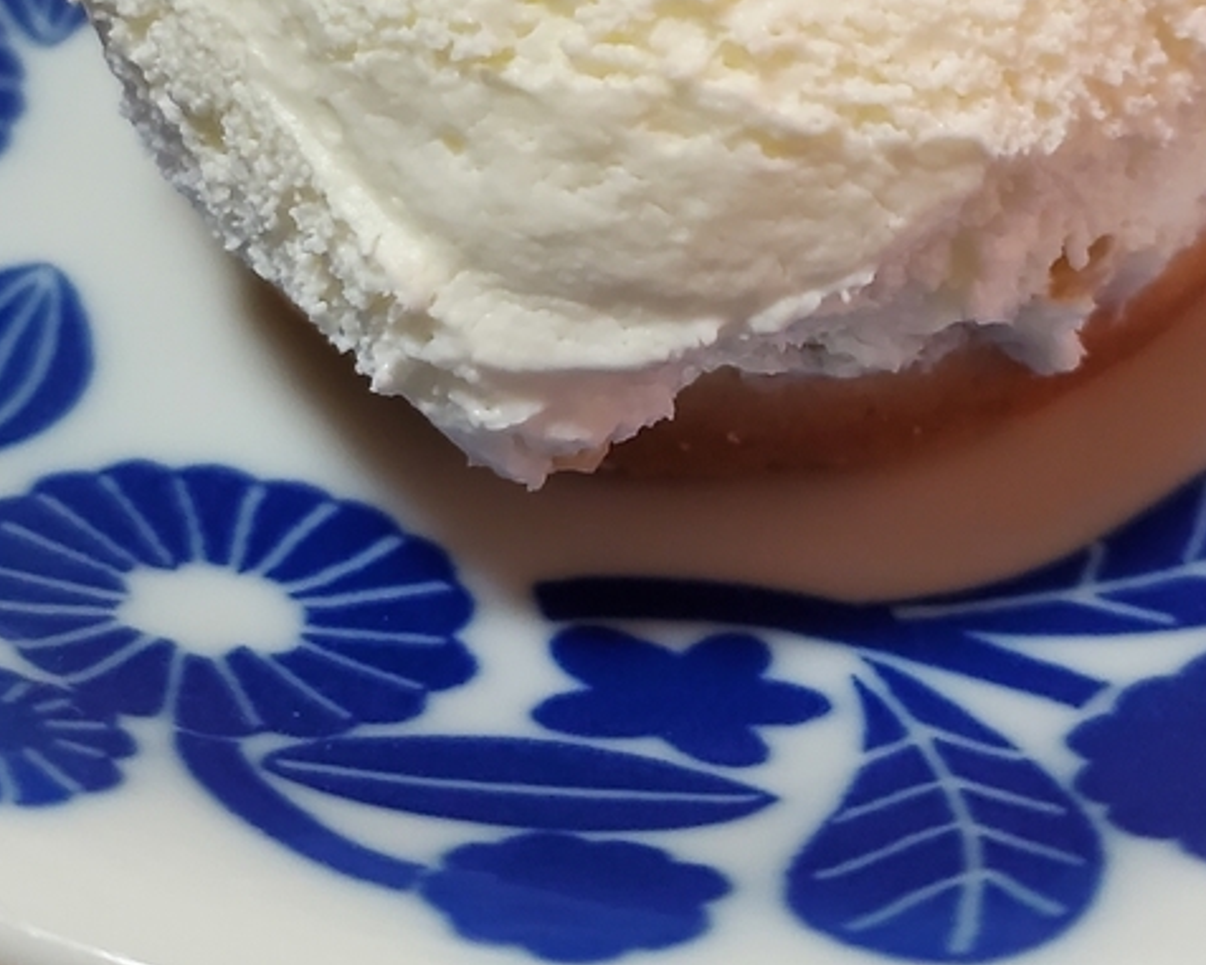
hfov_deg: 29.6
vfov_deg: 23.0
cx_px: 611
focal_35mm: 64
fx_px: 2285
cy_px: 23
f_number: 1.5
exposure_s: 1/39
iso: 400
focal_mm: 4.3
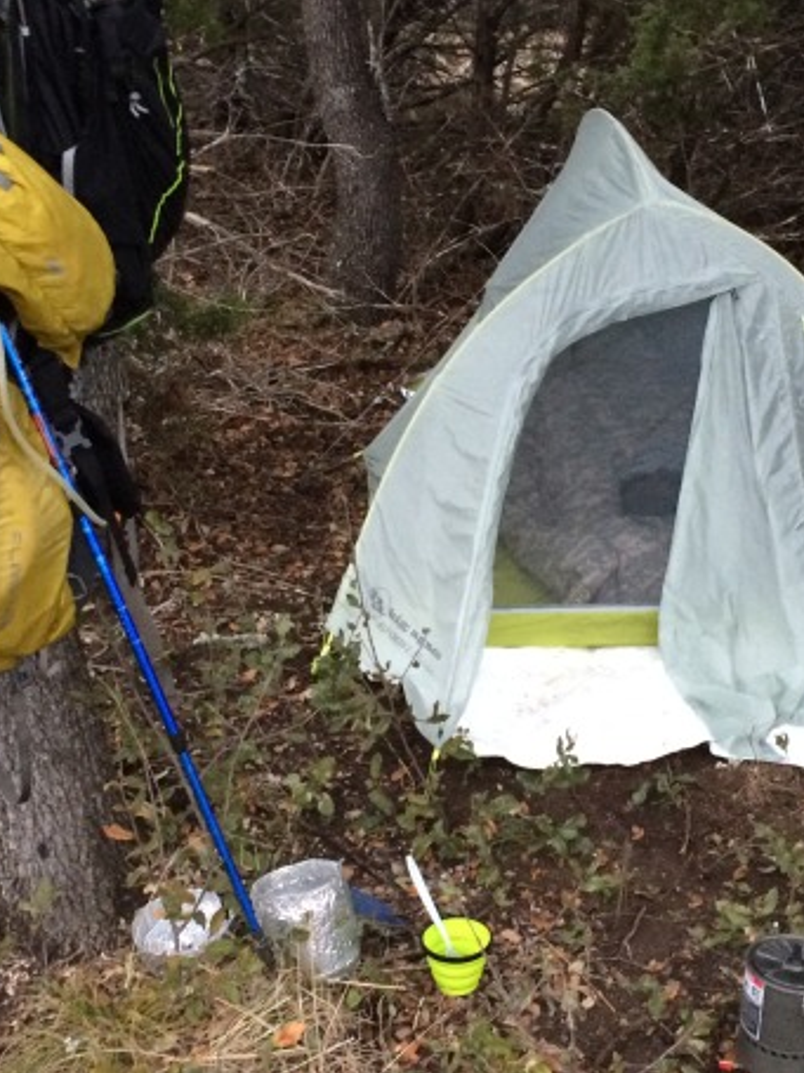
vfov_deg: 37.5
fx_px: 1580
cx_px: 530
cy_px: 575
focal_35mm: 51
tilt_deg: -22.7
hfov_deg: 28.4
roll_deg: +0.4
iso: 250
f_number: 2.2
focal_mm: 4.15
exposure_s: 1/30
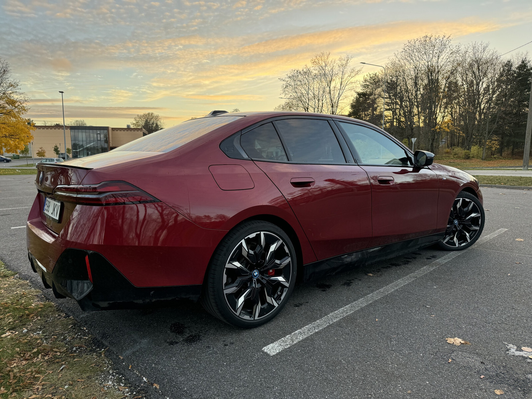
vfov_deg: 56.8
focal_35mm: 24
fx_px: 369
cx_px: 266
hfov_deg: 71.6
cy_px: 200
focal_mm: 6.76
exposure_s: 1/275
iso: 64
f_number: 1.78
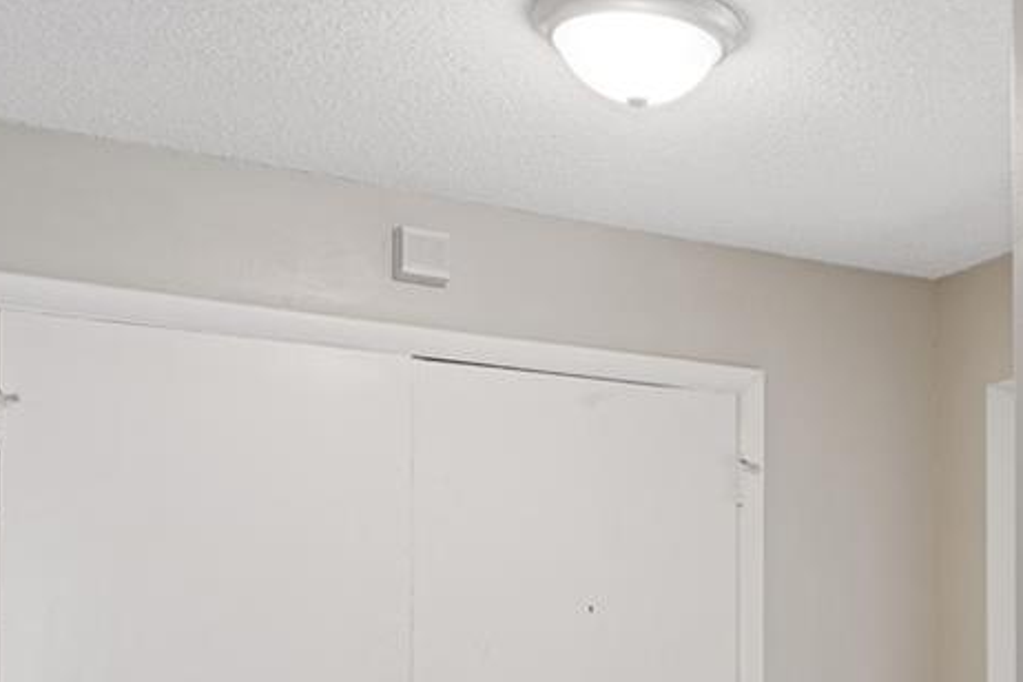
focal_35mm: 52
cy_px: 678
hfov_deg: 35.0
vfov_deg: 24.8
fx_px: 1478
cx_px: 999
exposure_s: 1.6
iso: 100
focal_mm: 10
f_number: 9
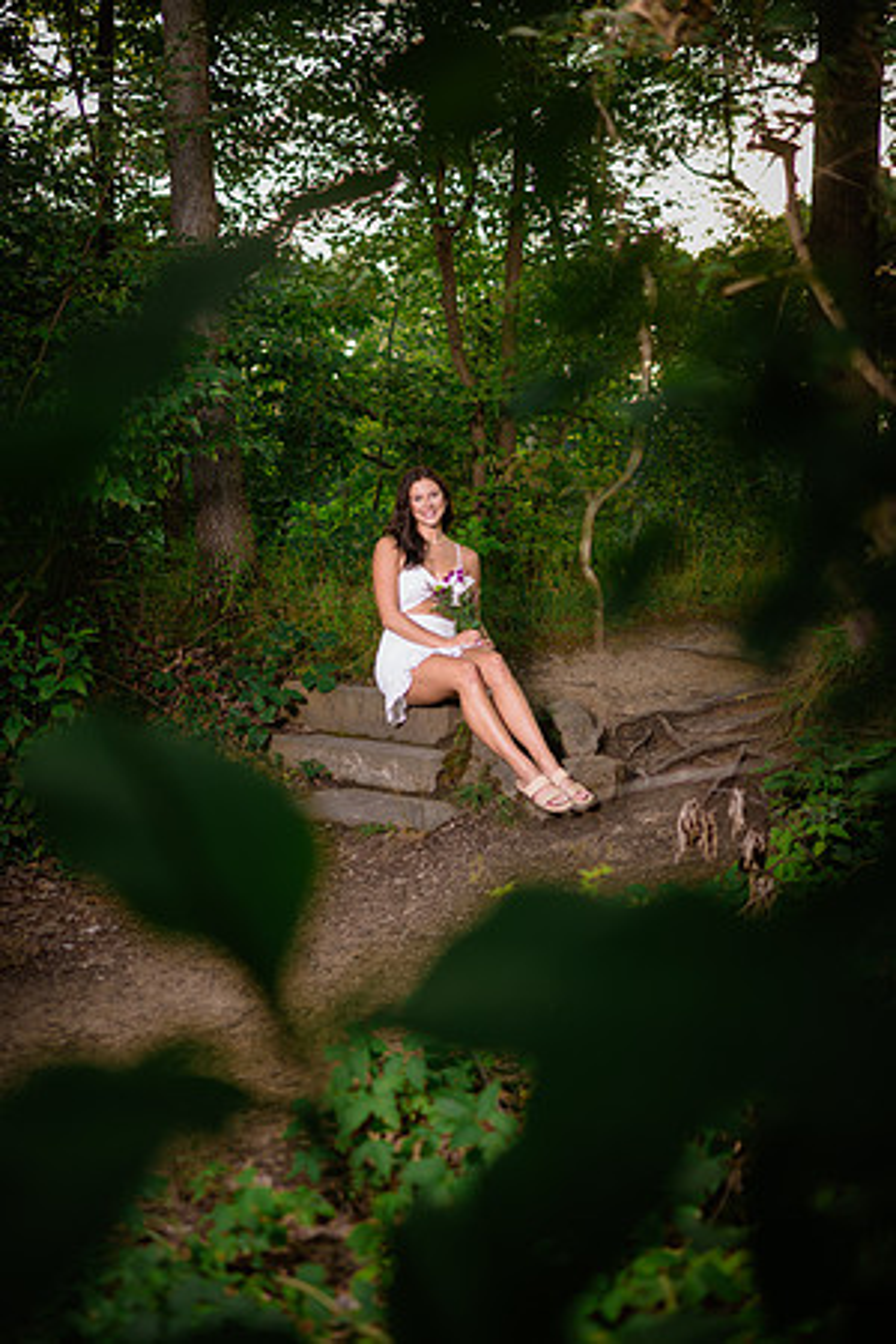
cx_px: 448
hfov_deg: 37.9
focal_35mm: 35
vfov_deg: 54.4
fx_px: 1307
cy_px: 672
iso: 125
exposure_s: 1/250
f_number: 1.4
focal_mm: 35
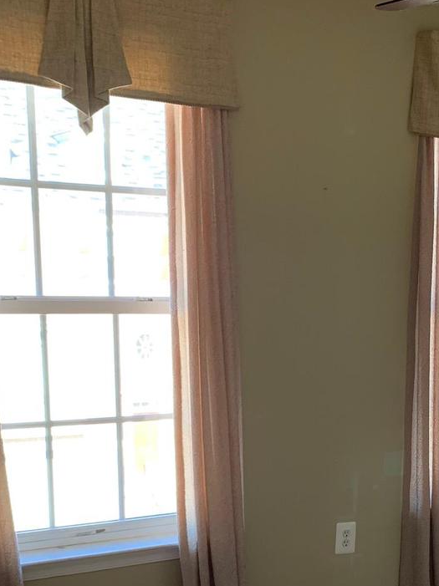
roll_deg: -1.2
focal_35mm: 57
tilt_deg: -9.9
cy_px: 465
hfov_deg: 24.6
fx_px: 965
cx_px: 426
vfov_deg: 32.9
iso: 100
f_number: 1.8
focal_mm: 4.25
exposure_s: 1/78
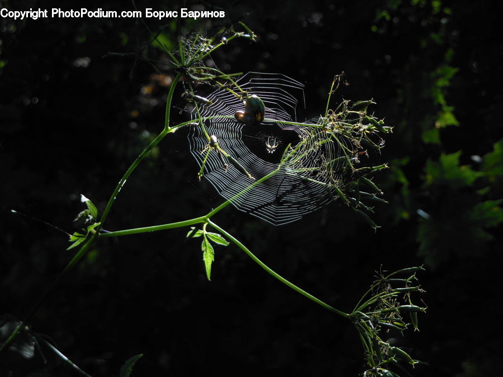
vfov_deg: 15.1
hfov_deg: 20.0
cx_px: 252
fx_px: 1424
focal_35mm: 98
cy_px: 188
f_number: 4.7
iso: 80
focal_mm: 17.5
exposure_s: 1/40
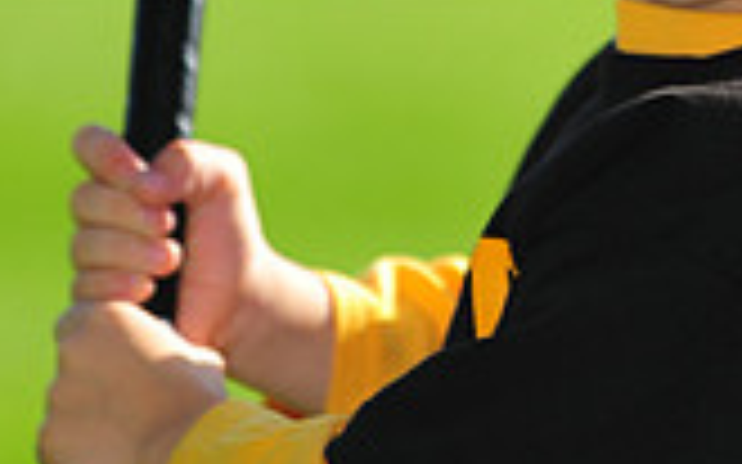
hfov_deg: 2.9
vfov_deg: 1.8
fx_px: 14474
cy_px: -153
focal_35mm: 716
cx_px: 639
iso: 200
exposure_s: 1/1000
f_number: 4
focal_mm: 200
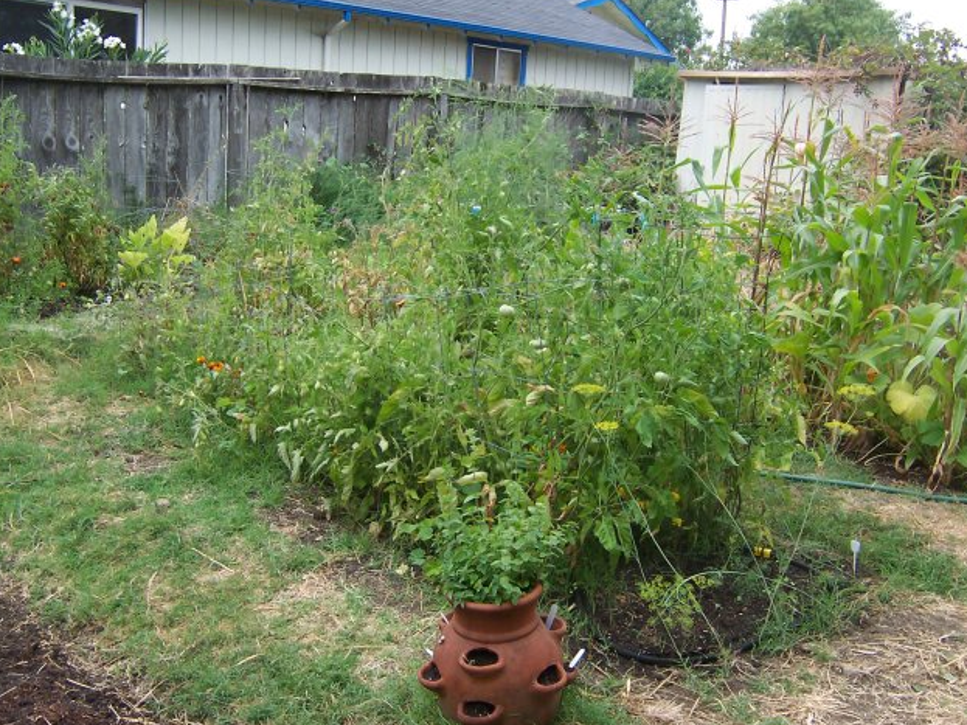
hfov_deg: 50.1
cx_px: 492
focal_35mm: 37
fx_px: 1033
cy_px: 357
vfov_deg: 38.7
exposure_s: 1/250
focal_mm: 5.6
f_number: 3.4
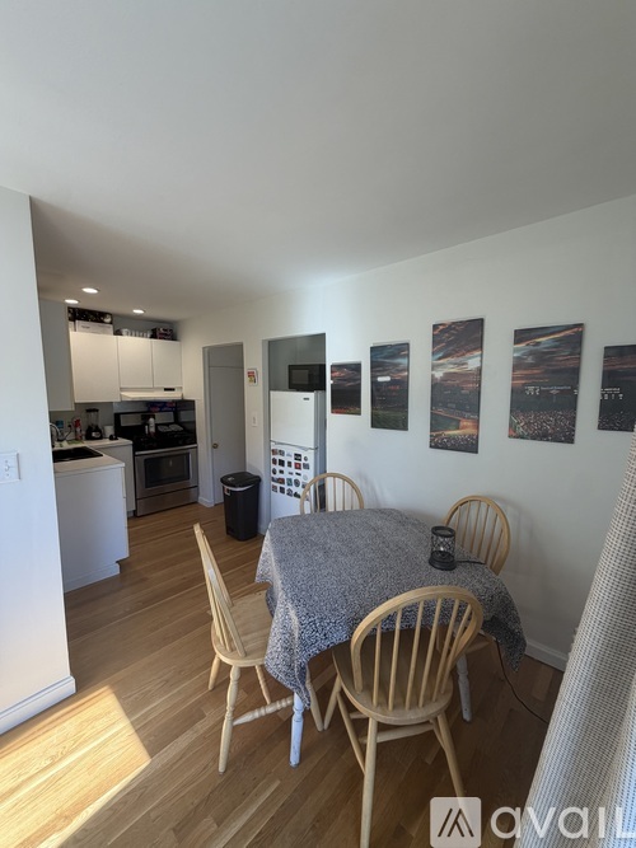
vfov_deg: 102.1
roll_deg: +1.4
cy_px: 424
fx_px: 343
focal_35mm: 14
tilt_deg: -6.5
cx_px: 318
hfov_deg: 85.7
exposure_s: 1/120
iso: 100
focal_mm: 2.22
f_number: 2.2
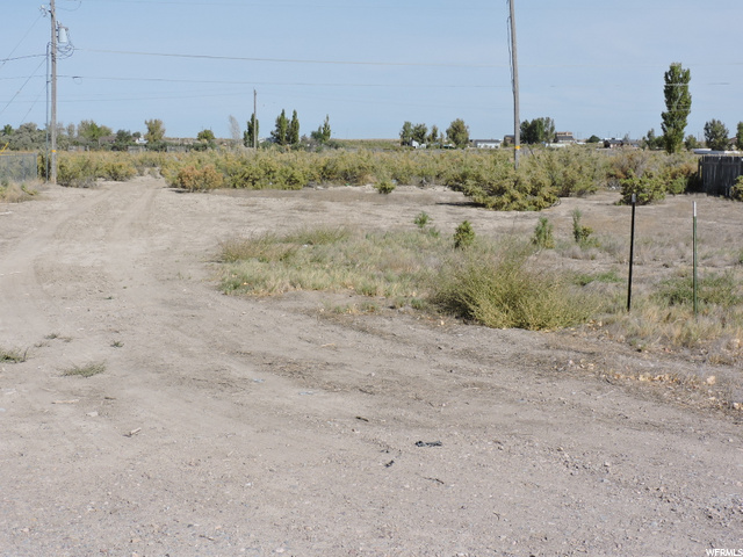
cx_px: 372
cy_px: 278
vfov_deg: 29.1
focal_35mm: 50
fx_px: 1073
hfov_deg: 38.2
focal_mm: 8.9
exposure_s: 1/1250
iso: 100
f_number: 4
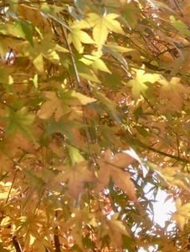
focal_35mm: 379
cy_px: 73
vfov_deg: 5.2
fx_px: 2770
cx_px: 223
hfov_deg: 3.9
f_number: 5.6
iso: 400
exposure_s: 1/320
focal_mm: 30.9
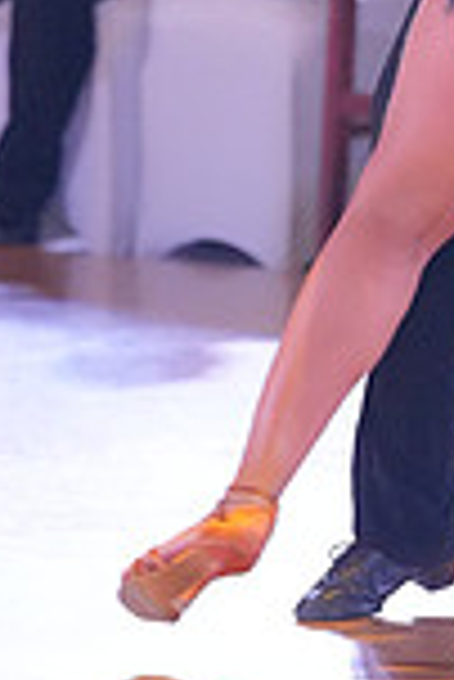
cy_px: -185
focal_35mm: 607
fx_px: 11455
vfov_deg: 3.4
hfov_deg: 2.3
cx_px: 591
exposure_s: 1/500
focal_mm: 158
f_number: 3.5
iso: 6400
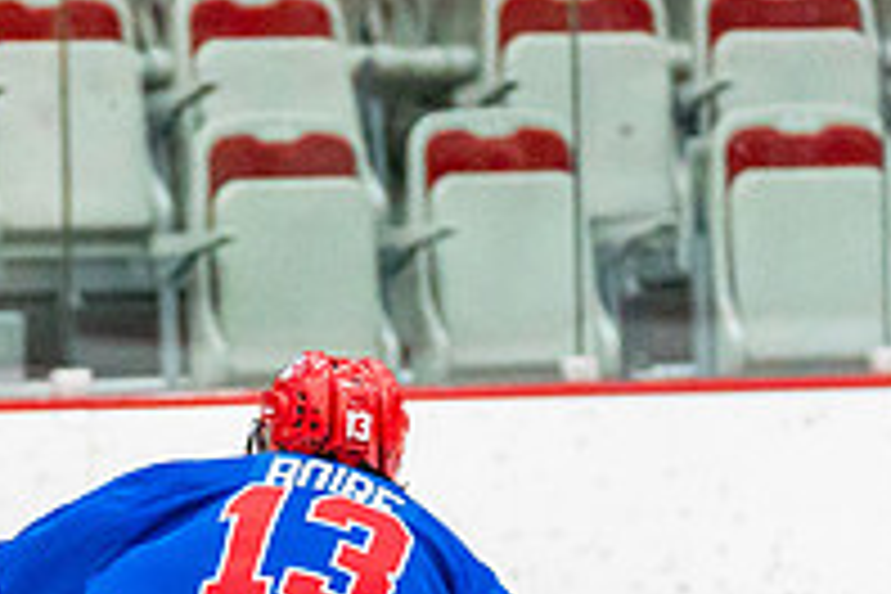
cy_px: 958
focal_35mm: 713
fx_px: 17645
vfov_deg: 1.9
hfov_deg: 2.9
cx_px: -266
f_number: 2.8
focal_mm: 158
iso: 3200
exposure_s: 1/1250
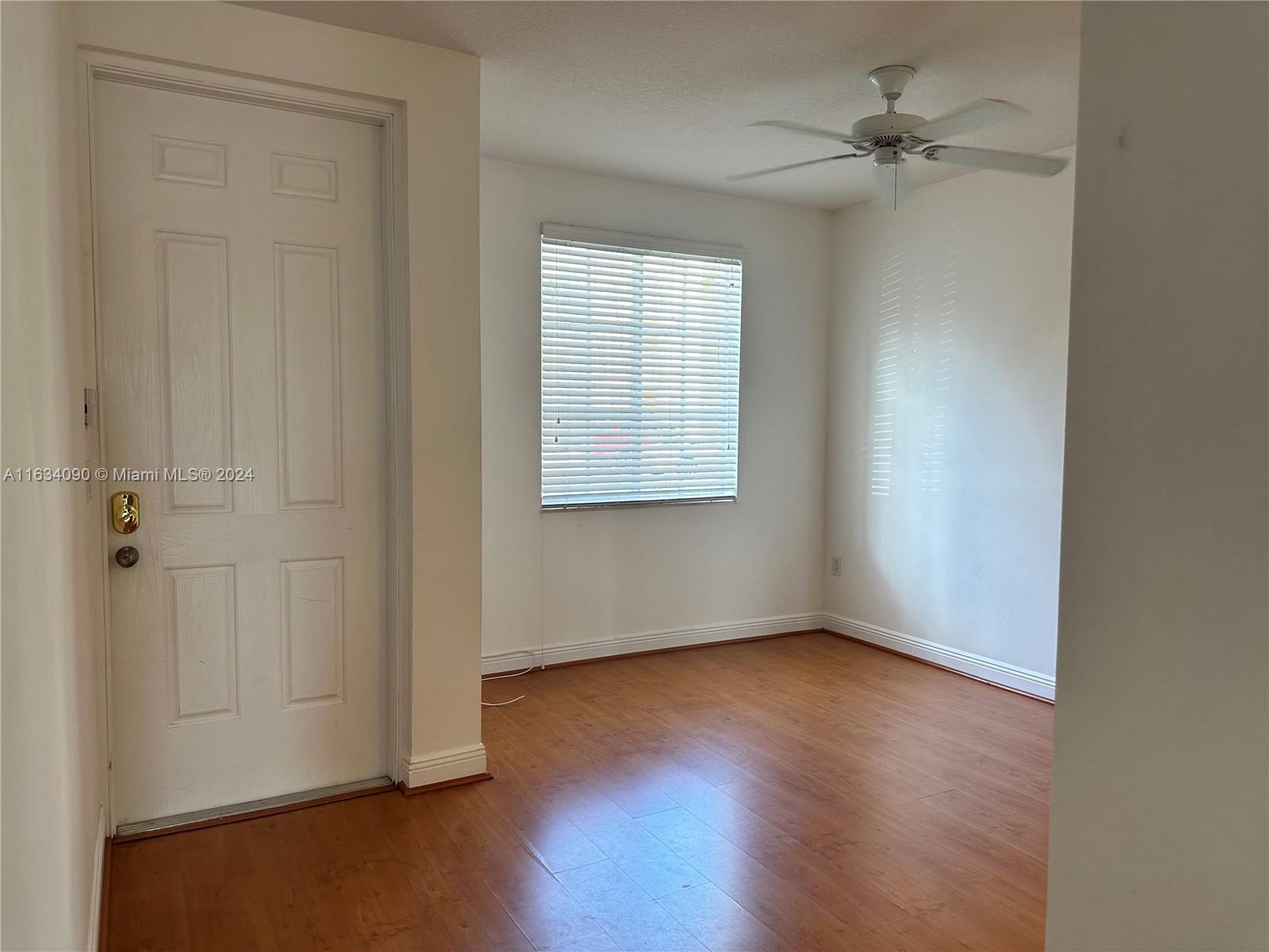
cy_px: 476
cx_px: 634
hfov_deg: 71.6
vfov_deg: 56.8
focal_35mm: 24
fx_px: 880
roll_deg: -1.4
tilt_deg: -4.0
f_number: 1.78
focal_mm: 6.86
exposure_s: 1/126
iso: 100
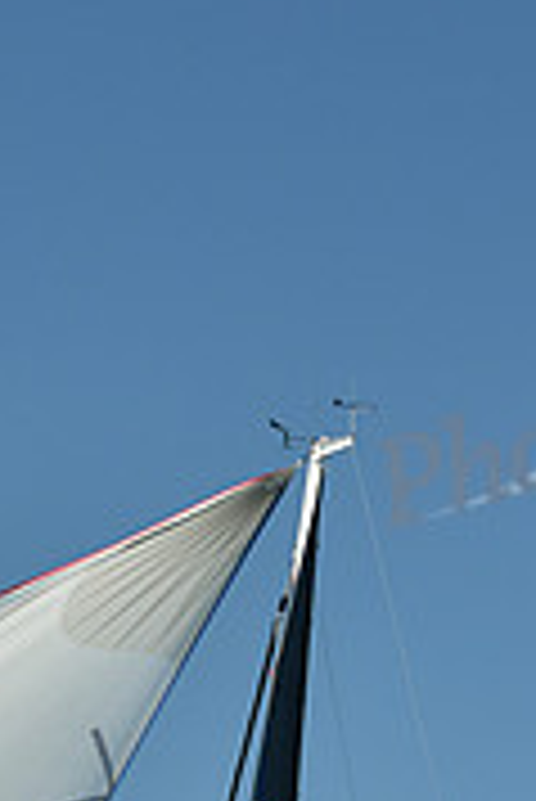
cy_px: 1125
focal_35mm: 254
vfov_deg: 8.0
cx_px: 146
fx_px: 5661
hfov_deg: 5.4
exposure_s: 1/640
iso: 320
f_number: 7.1
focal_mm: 78
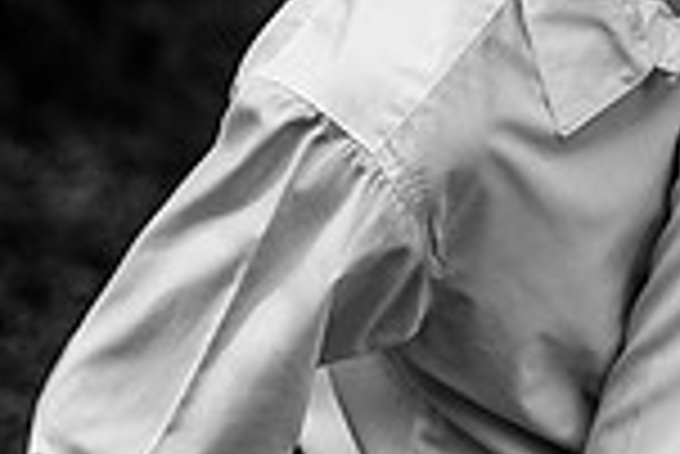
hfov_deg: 6.2
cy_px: -2
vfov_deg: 4.2
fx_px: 6182
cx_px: 901
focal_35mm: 327
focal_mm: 85
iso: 320
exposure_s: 1/640
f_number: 3.5
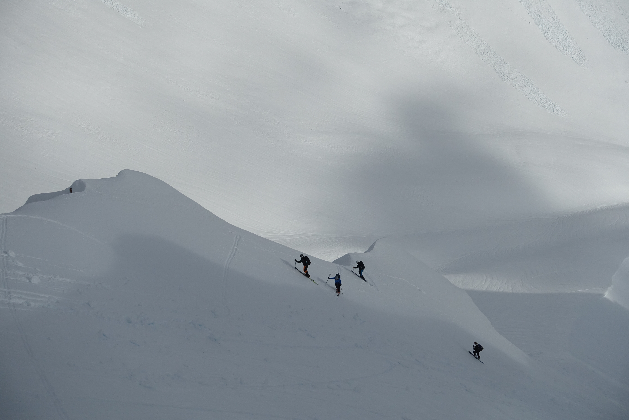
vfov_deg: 19.5
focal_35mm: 70
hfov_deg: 28.8
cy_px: 210
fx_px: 1223
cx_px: 314
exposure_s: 1/320
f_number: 5.6
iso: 125
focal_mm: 25.7
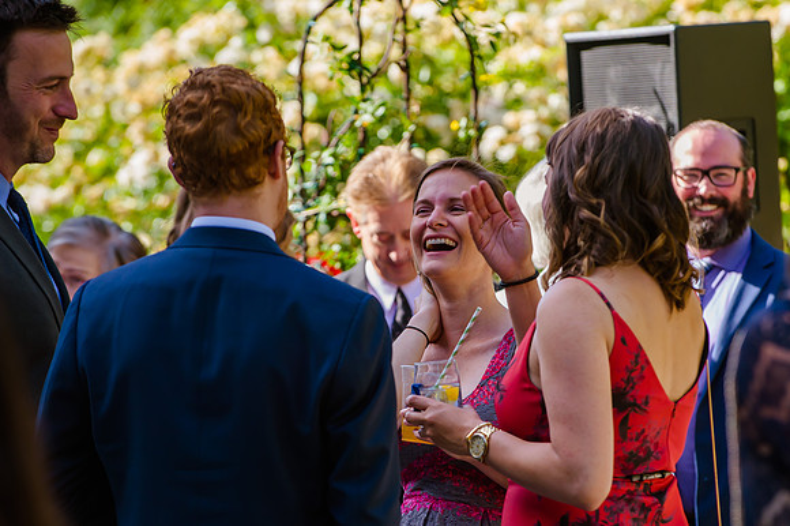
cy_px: 328
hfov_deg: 8.6
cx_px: 494
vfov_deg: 5.7
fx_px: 5245
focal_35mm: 239
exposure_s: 1/400
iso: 400
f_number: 5.6
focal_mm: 190
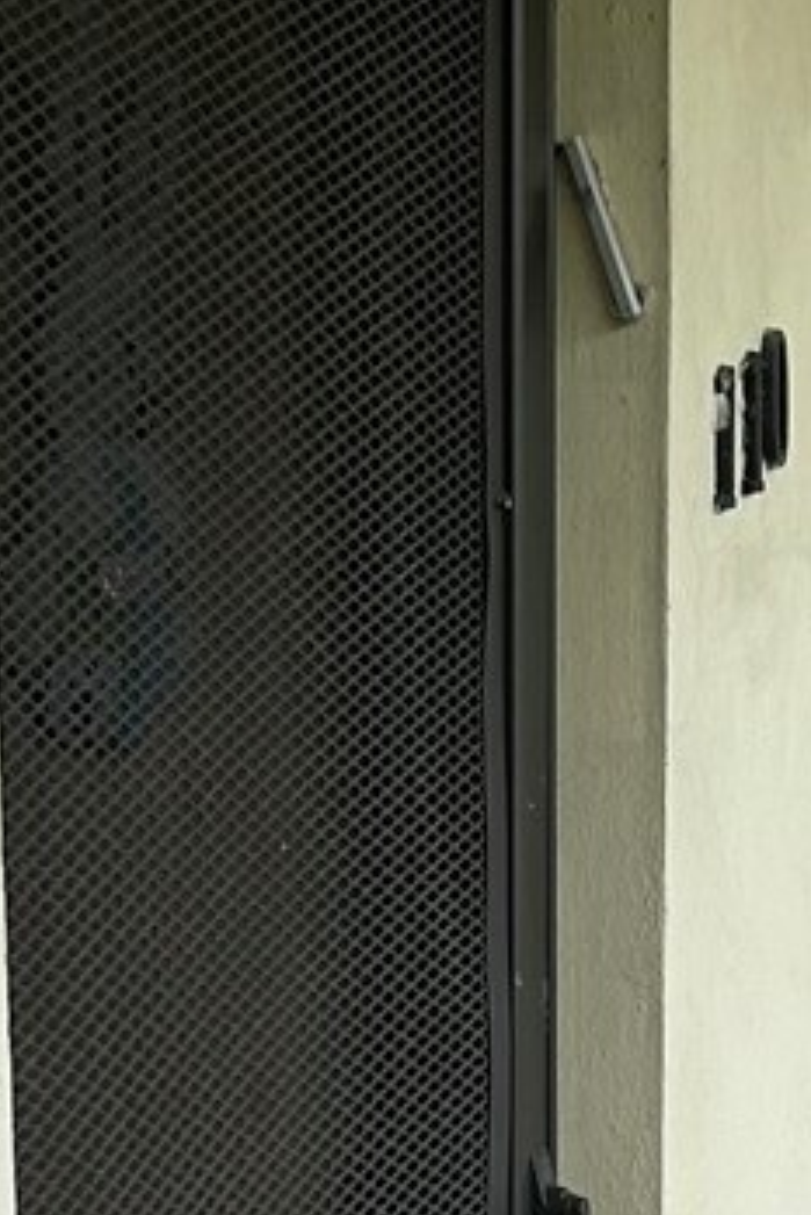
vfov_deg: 15.5
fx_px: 4186
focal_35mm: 124
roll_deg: -2.0
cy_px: 1723
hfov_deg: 11.0
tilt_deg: -11.1
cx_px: 633
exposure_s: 1/1295
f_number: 1.5
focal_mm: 5.7
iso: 50
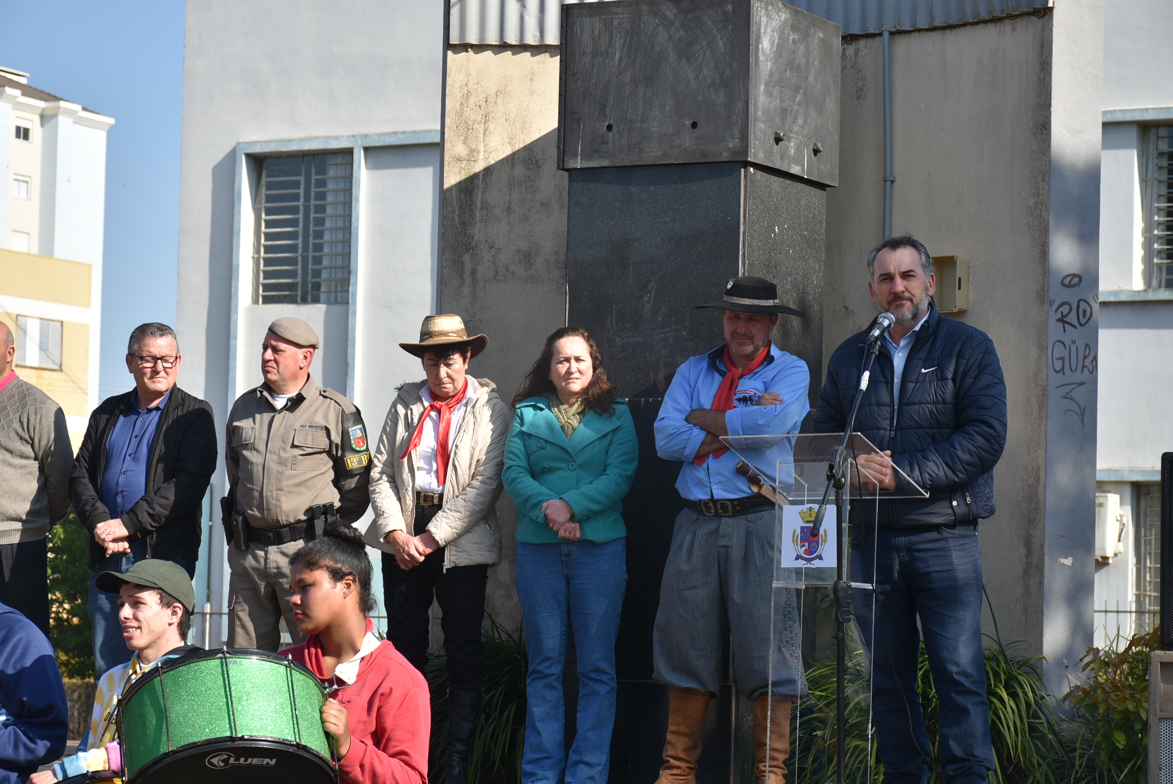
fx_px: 3228
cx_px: 586
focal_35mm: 99
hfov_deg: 20.6
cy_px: 392
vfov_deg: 13.8
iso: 100
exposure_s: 1/250
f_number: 9
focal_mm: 66
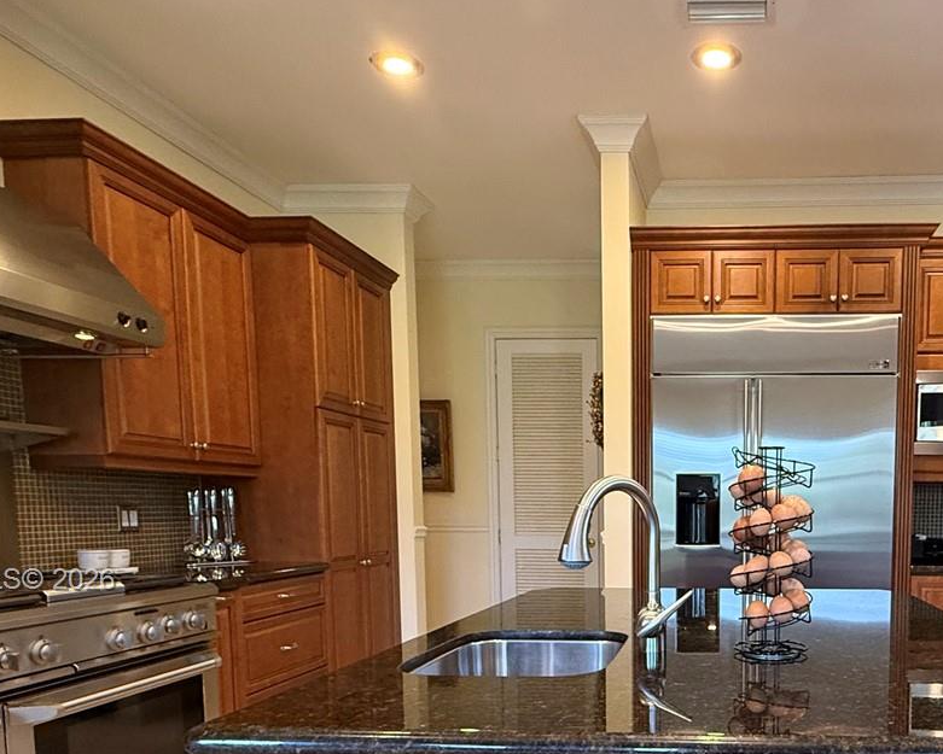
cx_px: 705
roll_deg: +0.0
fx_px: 782
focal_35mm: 28
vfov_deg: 49.1
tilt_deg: -5.5
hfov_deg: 59.0
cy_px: 581
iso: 500
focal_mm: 2.22
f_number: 2.2
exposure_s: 1/60
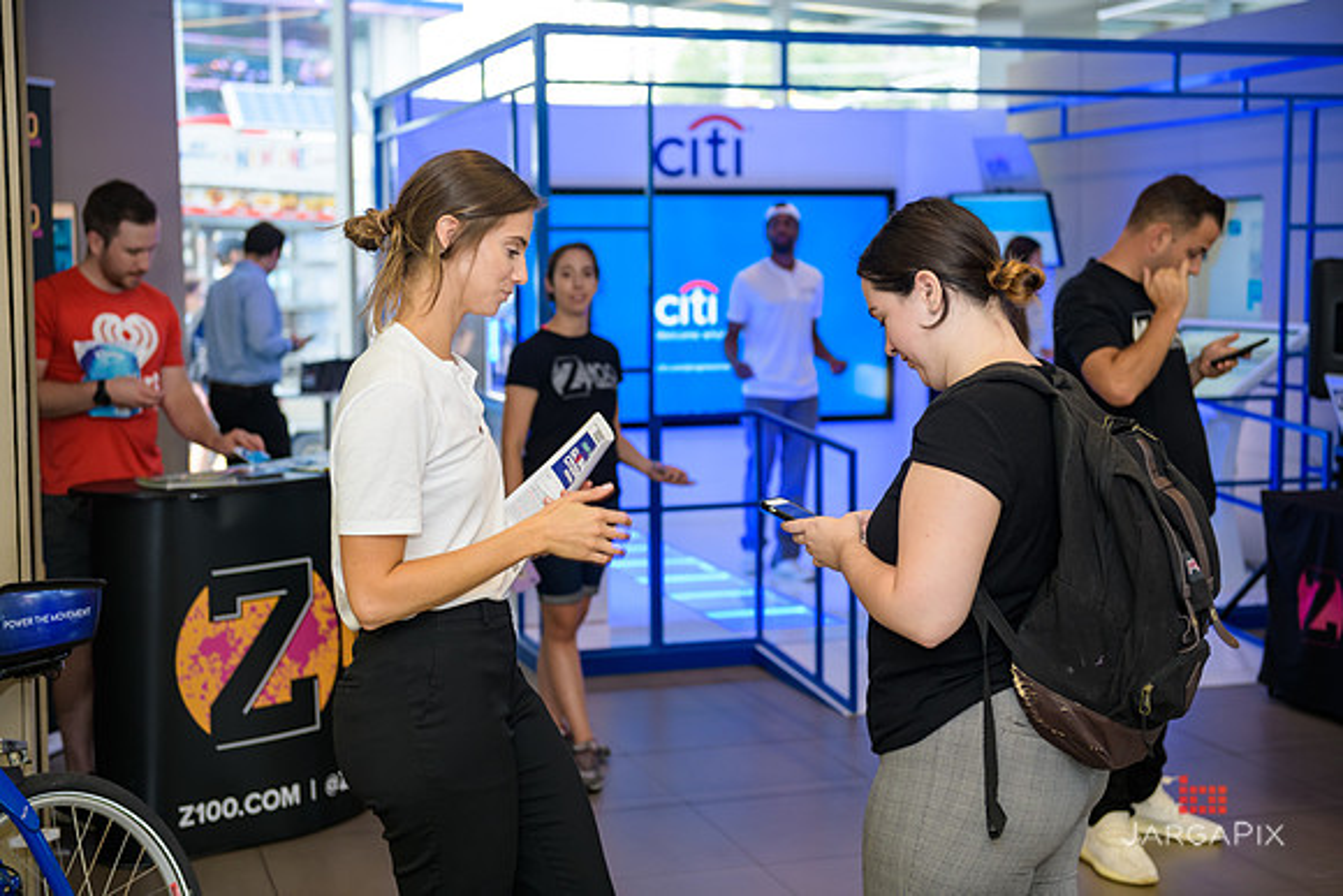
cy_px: 448
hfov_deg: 36.2
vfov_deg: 24.6
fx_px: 2052
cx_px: 672
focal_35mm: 55
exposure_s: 1/125
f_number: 3.2
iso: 400
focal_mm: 55
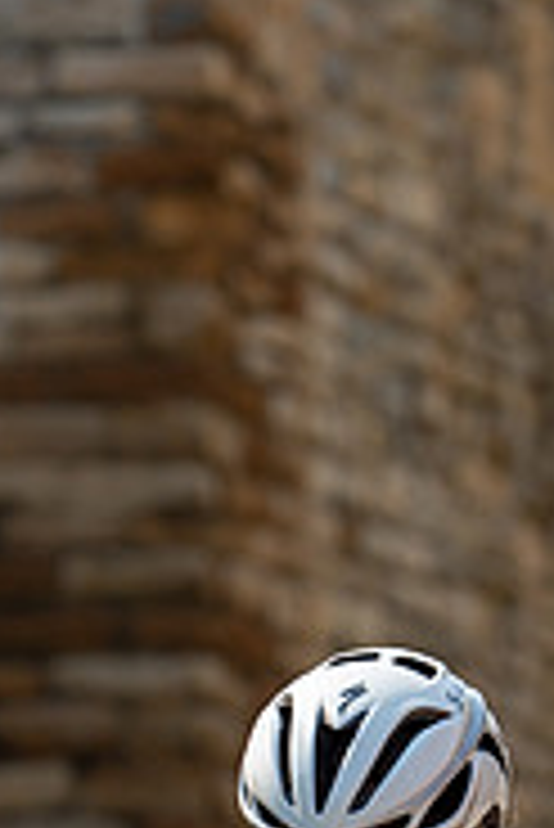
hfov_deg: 3.5
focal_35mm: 391
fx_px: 9008
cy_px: 954
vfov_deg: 5.2
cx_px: 293
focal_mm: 160
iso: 200
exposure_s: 1/1000
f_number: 4.5
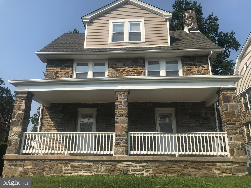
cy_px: 94
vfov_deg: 49.7
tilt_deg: +18.5
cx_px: 126
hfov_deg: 63.4
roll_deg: -0.7
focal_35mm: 28
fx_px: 203
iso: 20
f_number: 1.8
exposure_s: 1/2907
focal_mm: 3.99
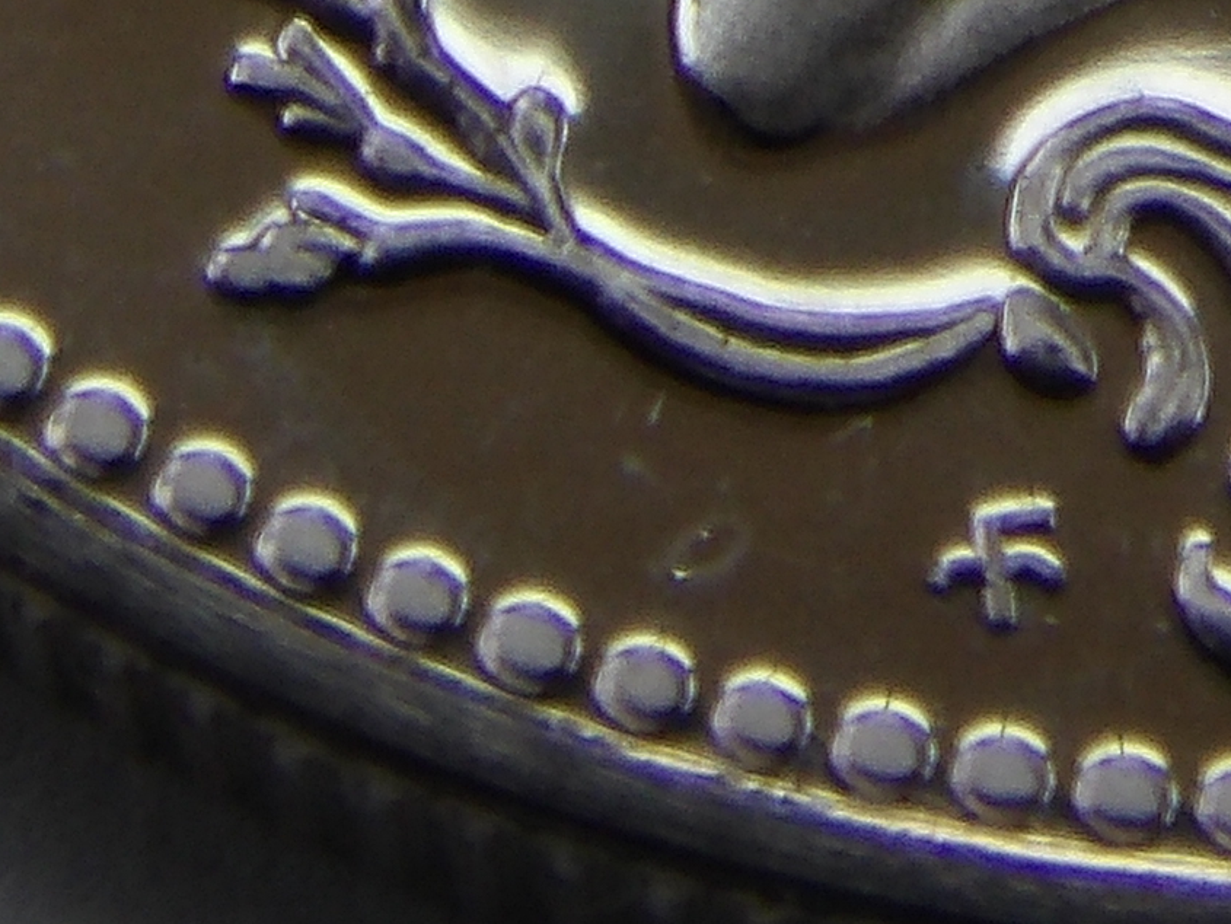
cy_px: -1310
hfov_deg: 6.3
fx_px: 11132
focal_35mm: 313
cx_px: 1448
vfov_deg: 4.6
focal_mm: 9.2
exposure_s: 1/203
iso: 100
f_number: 5.3
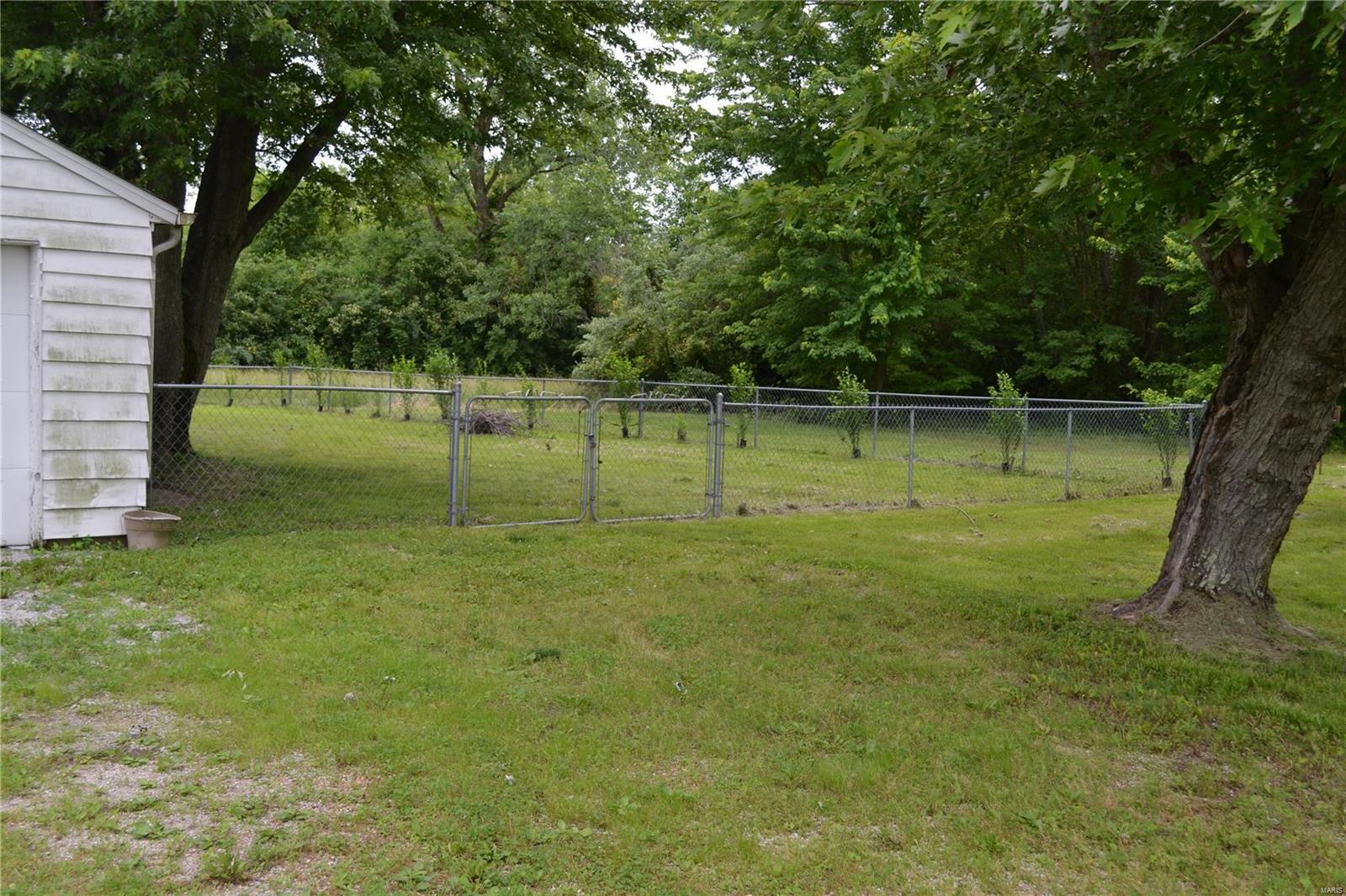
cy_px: 448
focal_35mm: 39
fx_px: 1458
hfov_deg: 49.6
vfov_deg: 34.2
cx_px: 673
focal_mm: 26
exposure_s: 1/125
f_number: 5.6
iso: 110
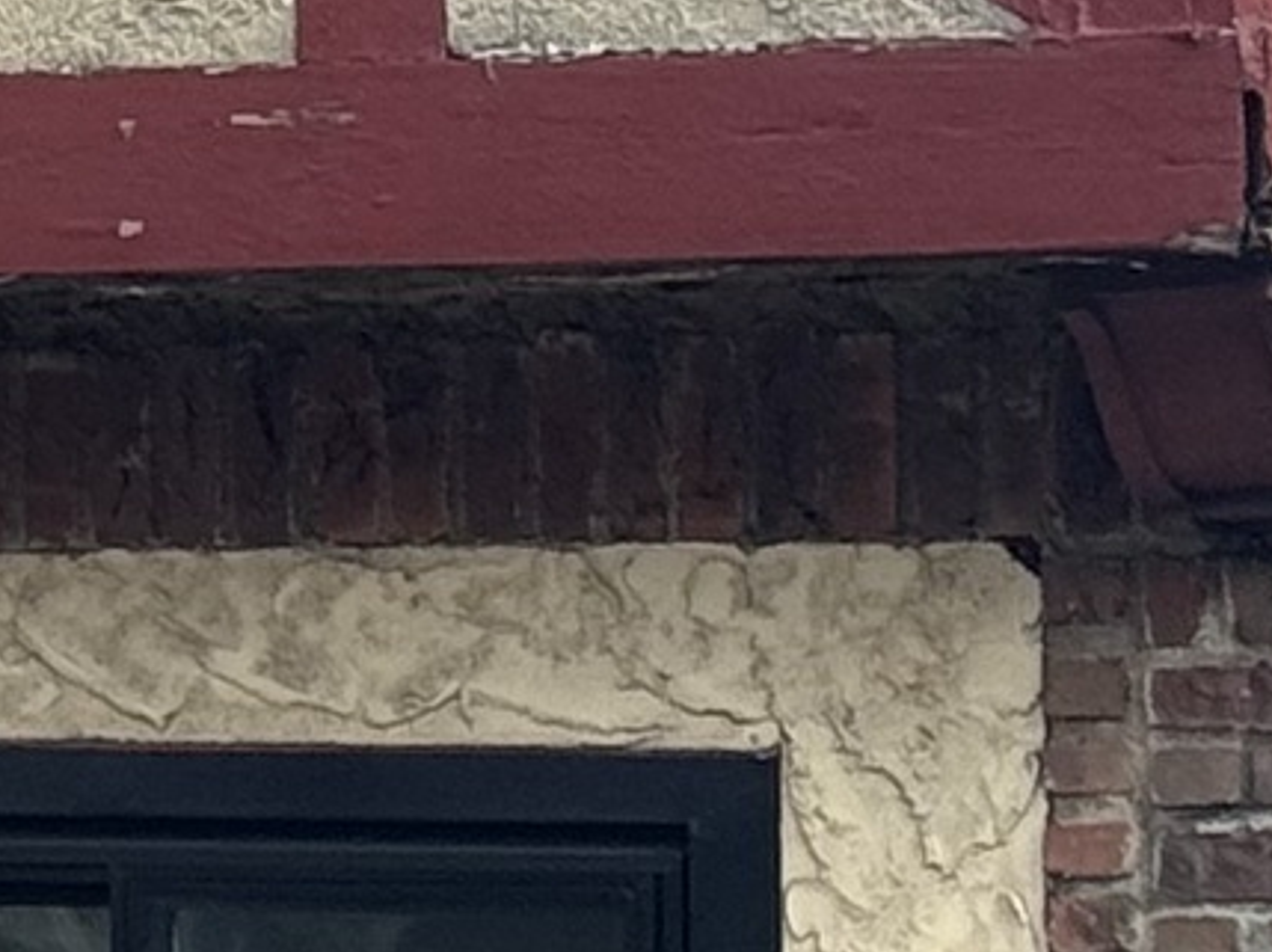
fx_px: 12630
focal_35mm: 344
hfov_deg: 5.4
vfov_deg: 4.3
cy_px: -163
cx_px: -2674
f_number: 1.78
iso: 64
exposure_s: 1/1043
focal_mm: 6.76
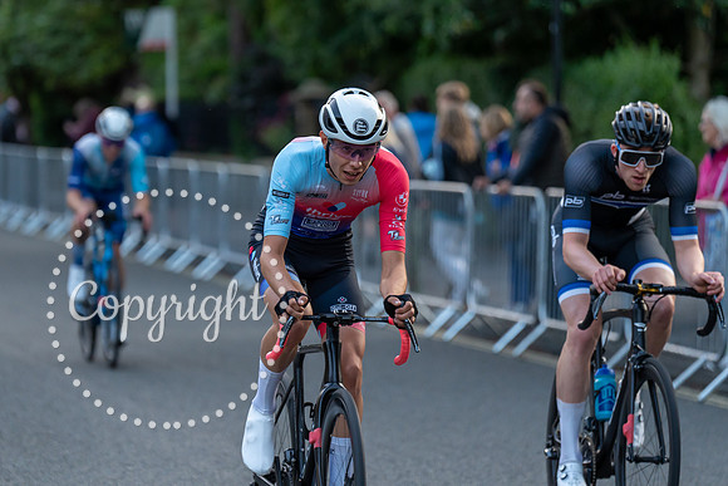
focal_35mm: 200
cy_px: 175
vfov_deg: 6.9
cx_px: 309
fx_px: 4037
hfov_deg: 10.3
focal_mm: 152
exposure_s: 1/1000
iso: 1250
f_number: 2.8
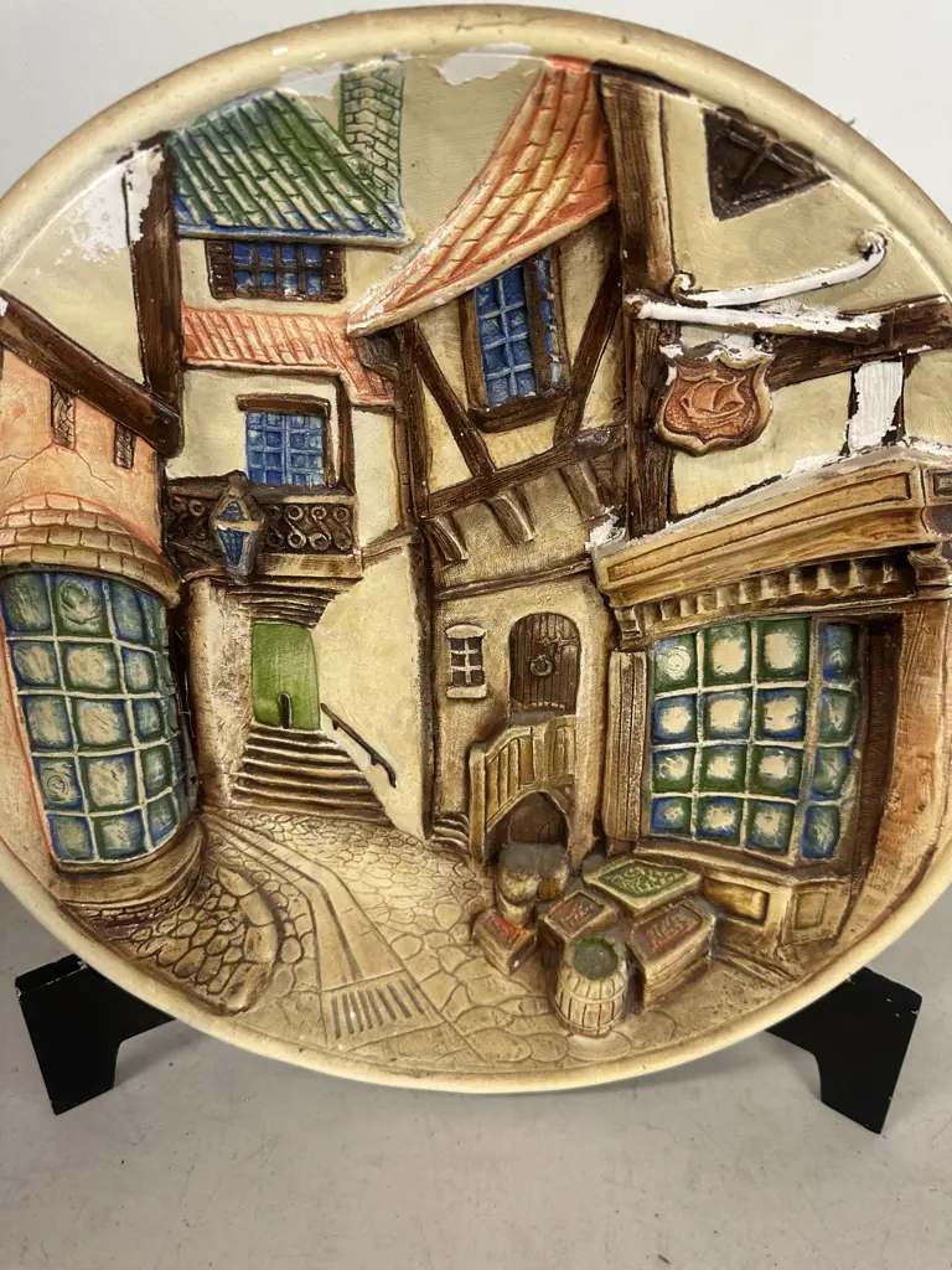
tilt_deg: -33.4
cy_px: 635
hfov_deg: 56.8
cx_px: 476
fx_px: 880
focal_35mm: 24
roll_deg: -0.3
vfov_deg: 71.6
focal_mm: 6.86
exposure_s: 1/50
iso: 160
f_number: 1.78
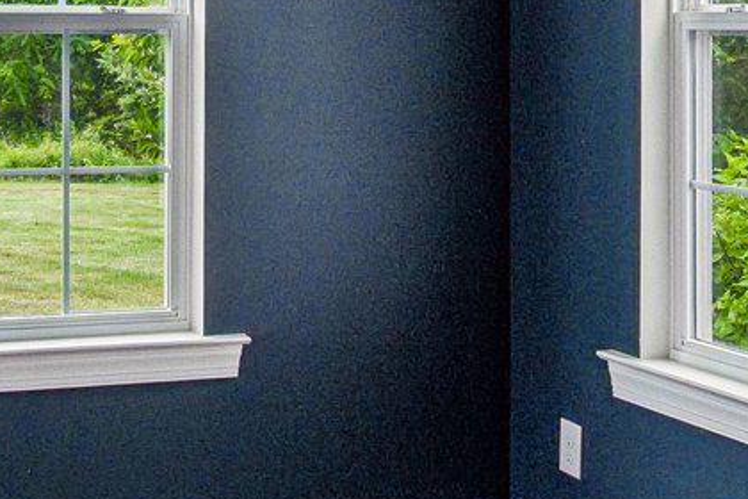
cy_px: 58
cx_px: 39
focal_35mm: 78
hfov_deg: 25.0
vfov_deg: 17.3
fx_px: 1621
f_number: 8
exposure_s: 1/500
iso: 800
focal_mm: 16
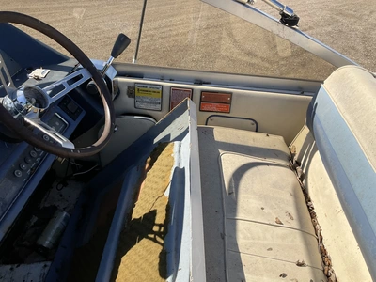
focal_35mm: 29
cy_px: 141
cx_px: 188
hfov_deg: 61.7
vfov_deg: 48.2
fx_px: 315
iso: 25
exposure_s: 1/1035
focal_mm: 3
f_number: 1.8
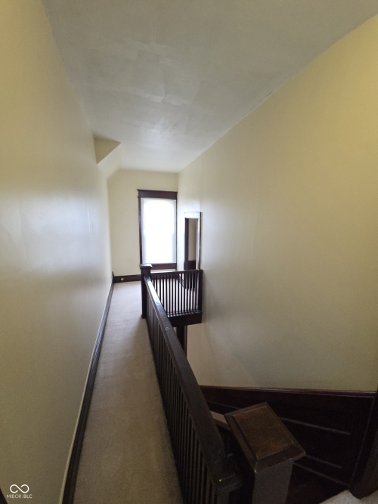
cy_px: 252
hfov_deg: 89.9
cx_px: 189
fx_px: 189
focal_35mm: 13
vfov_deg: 106.2
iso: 200
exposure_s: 1/60
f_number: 2.2
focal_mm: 2.2
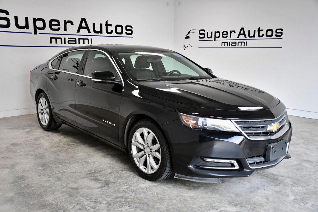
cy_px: 106
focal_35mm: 34
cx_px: 159
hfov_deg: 55.8
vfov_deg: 38.9
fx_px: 300
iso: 2500
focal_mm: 23
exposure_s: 1/1250
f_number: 4
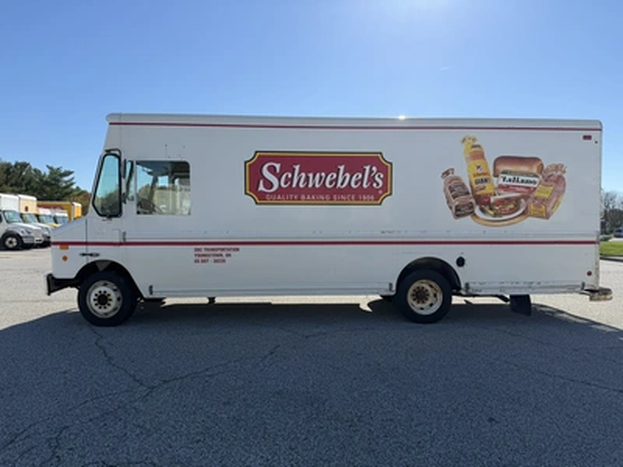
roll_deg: -0.5
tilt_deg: +0.6
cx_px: 312
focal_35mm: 24
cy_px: 234
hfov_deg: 71.6
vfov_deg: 56.8
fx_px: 432
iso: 80
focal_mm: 6.76
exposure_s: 1/4975
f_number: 1.78
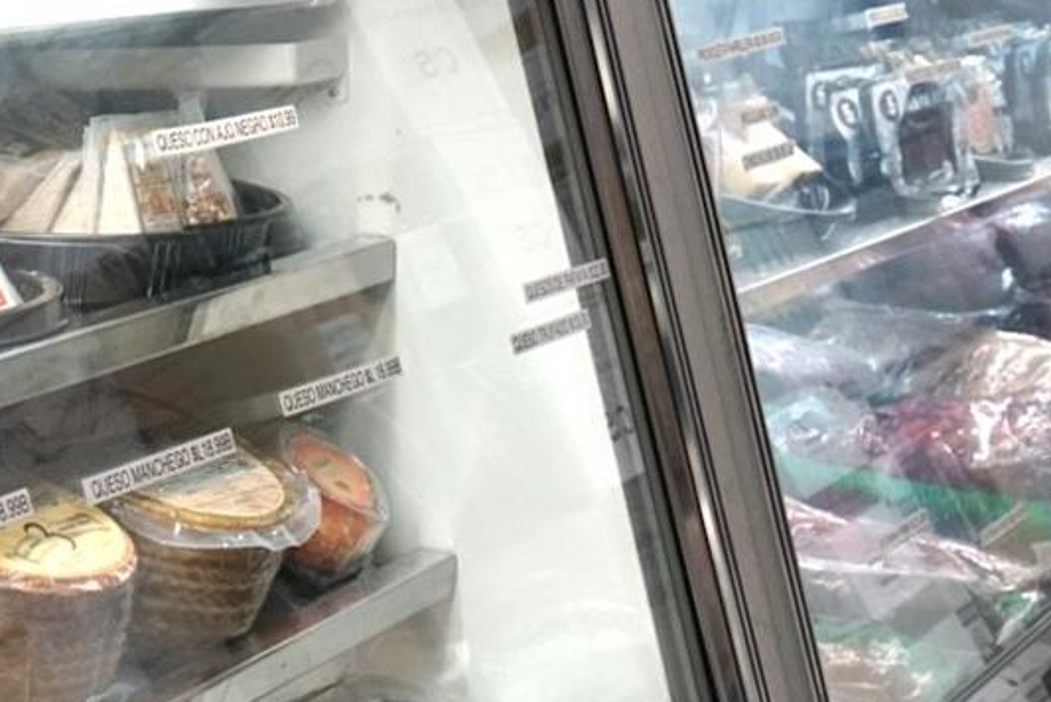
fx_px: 3330
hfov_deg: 17.6
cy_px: 551
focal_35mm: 114
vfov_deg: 12.0
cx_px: 87
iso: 2000
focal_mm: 38
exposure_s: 1/50
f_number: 10
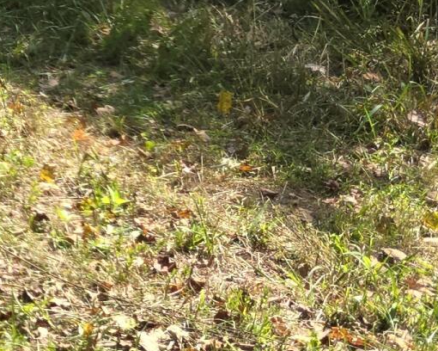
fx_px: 1711
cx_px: -836
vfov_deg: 10.6
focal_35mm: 132
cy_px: -383
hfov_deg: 10.6
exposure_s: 1/234
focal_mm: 6.3
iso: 12
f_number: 1.7
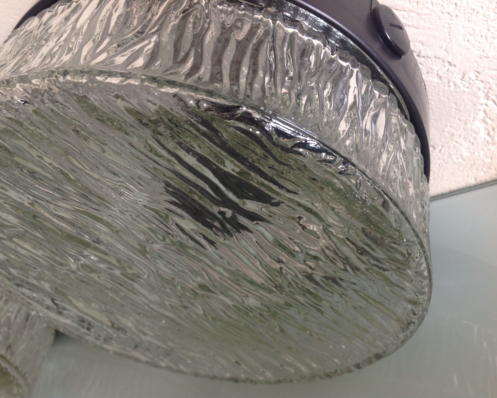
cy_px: 197
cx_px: 236
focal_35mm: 37
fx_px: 544
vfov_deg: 40.1
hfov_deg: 49.1
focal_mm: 4.28
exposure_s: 1/15
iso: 50
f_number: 2.4
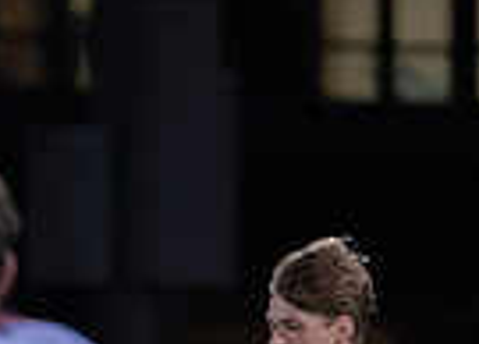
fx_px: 18893
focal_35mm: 1386
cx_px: -568
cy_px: 771
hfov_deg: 1.4
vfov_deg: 1.0
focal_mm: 200
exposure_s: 1/1000
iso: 2500
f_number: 2.8
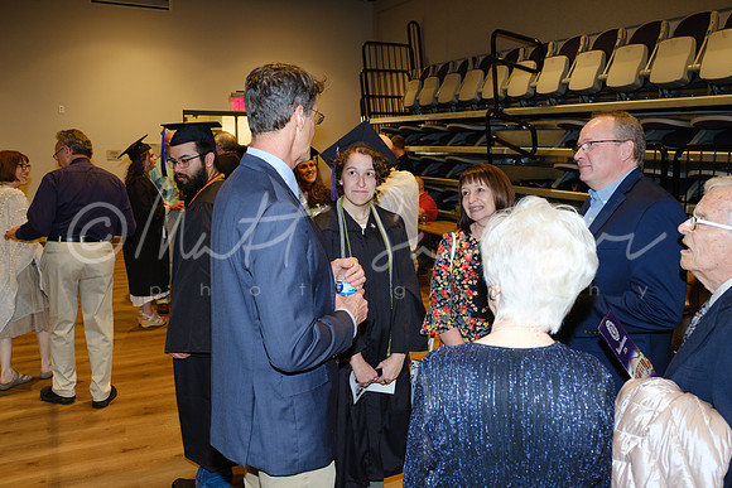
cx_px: 366
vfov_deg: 43.6
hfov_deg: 61.9
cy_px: 244
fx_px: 610
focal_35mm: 30
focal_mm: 20
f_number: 4.5
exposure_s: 1/60
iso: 800
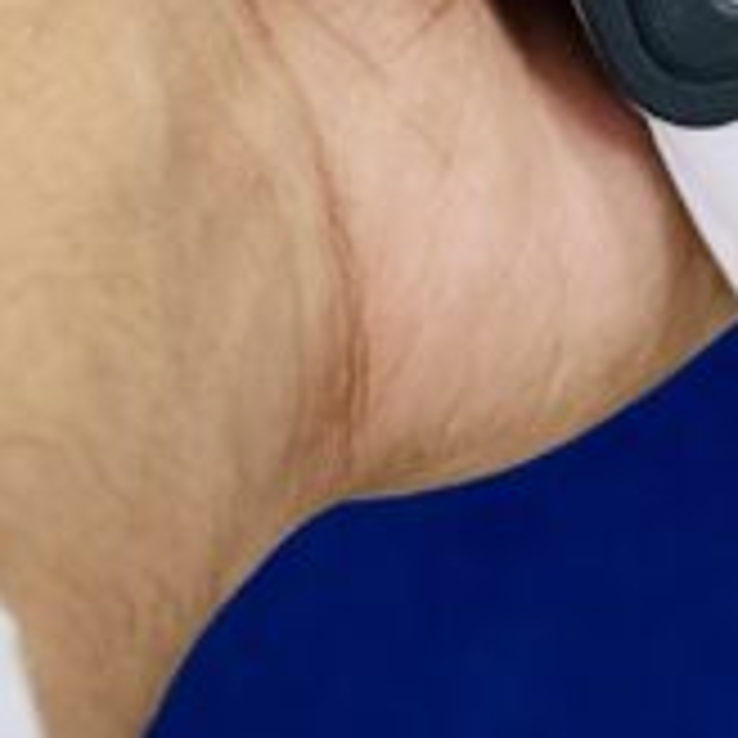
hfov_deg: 7.2
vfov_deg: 7.0
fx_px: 5813
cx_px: 846
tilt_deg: -59.8
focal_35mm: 241
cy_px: -754
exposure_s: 1/100
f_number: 1.78
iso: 80
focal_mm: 6.86
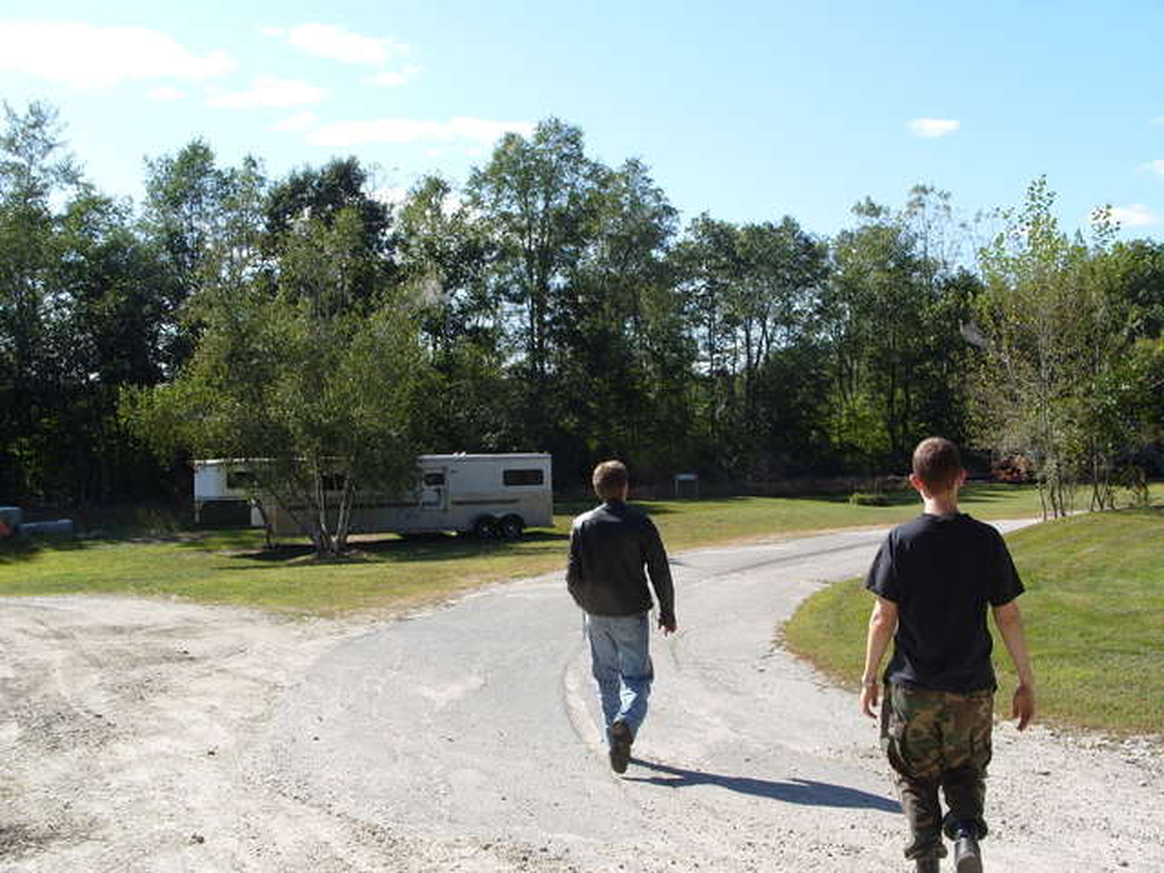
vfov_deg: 40.7
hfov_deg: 52.6
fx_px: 1177
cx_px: 582
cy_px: 436
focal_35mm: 35
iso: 80
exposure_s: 1/350
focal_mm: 7.8
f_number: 6.3
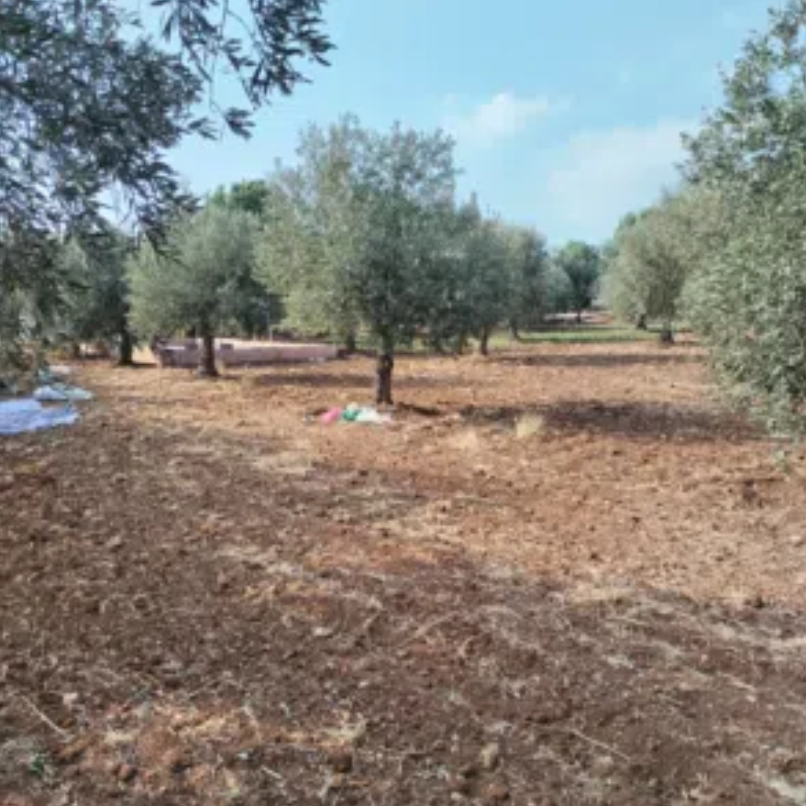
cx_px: 410
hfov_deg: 47.2
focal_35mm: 35
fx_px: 922
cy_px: 501
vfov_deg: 46.8
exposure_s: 1/873
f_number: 1.8
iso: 100
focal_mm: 4.75
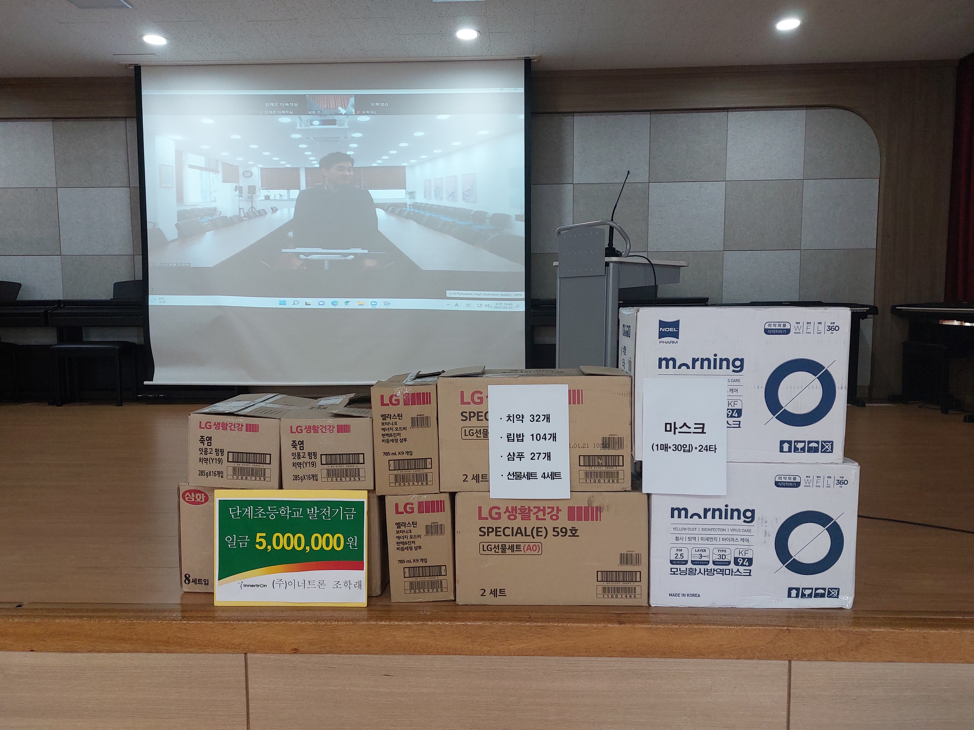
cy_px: 365
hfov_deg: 71.6
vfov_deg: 56.8
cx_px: 487
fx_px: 675
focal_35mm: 24
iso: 200
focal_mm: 5.23
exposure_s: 1/120
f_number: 1.8
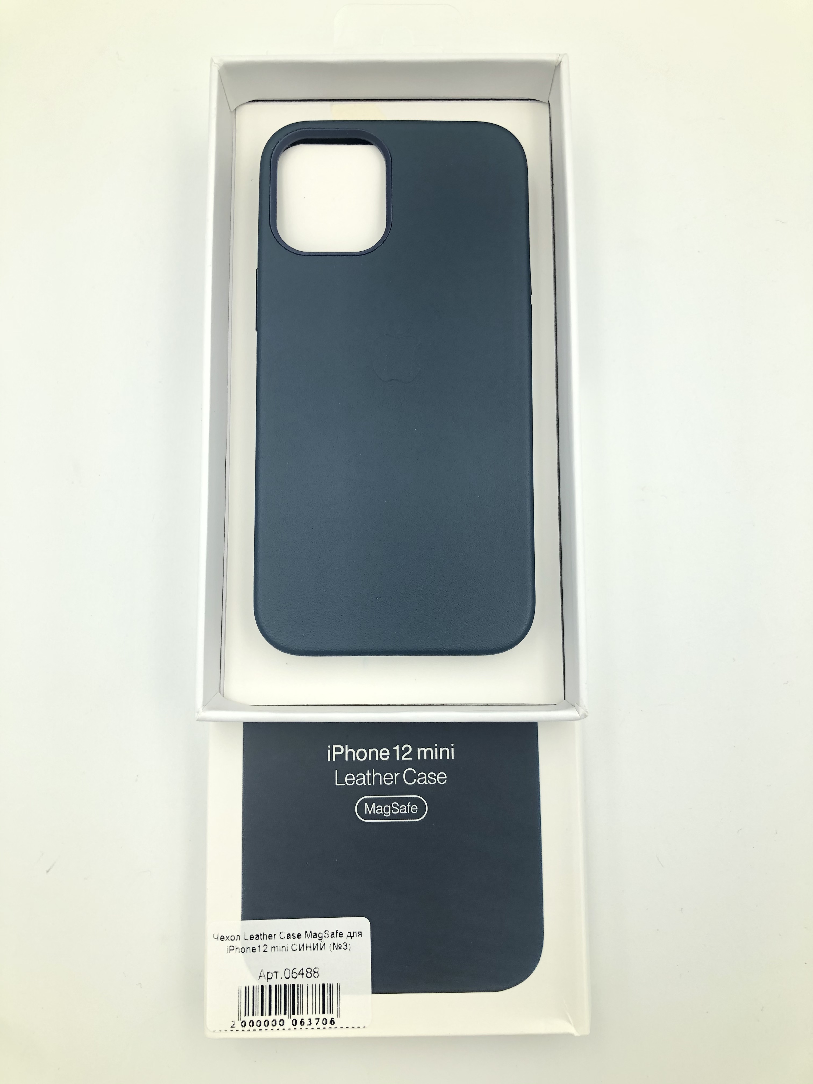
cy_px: 542
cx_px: 406
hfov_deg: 49.7
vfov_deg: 63.4
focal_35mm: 28
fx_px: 877
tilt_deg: -85.7
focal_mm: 3.99
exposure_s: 1/314
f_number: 1.8
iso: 20
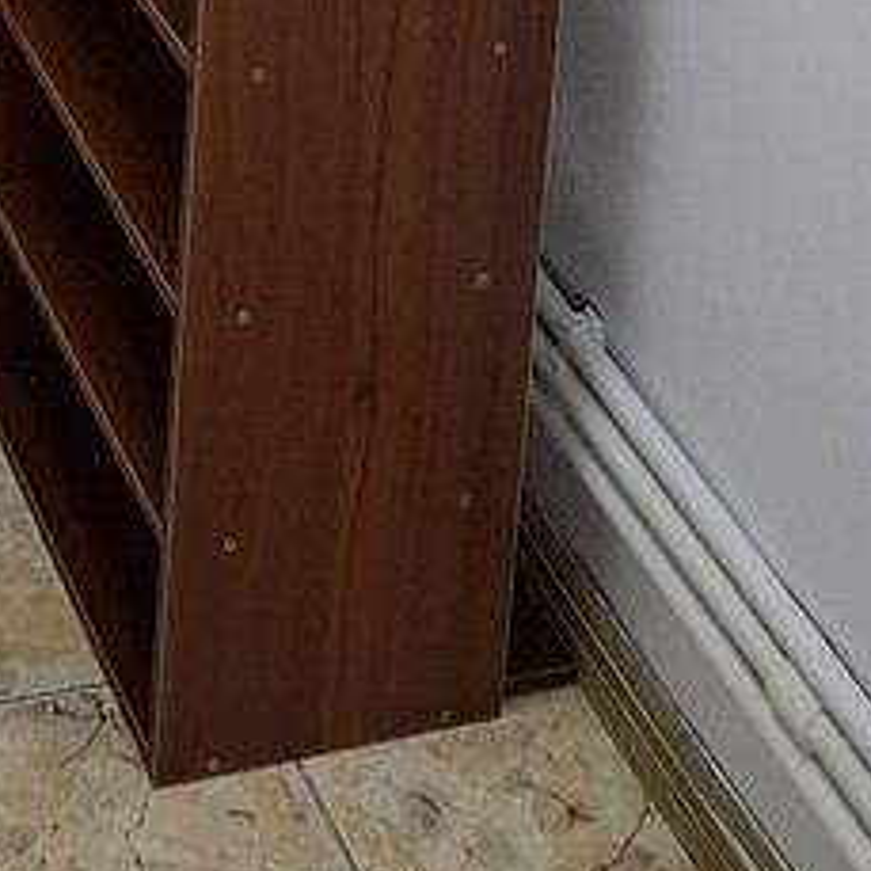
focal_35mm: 91
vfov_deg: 14.8
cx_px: -30
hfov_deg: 18.5
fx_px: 2591
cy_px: -993
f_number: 1.8
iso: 250
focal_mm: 5.54
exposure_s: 1/100
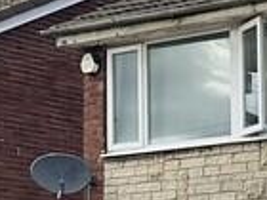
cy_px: 358
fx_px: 1358
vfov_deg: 8.1
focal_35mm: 176
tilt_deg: +0.6
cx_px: 721
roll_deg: -0.1
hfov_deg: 9.5
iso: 80
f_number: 1.78
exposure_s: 1/1393
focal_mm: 6.86
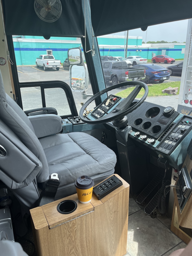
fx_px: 192
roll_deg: -0.6
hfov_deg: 53.1
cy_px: 128
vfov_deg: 67.3
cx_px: 96
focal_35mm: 26
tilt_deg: -21.5
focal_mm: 5.1
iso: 50
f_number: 1.6
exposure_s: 1/992
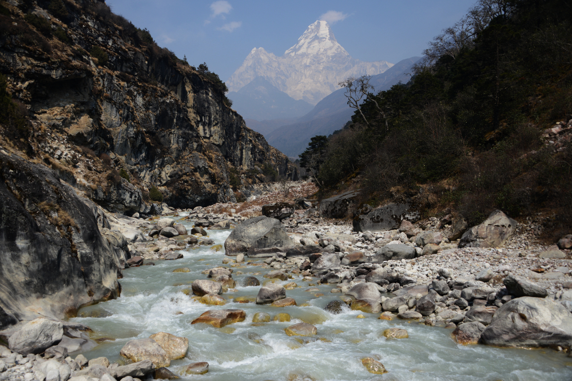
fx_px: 540
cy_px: 190
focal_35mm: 34
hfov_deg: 55.8
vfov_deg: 38.9
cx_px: 286
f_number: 5
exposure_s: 1/2000
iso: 250
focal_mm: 34
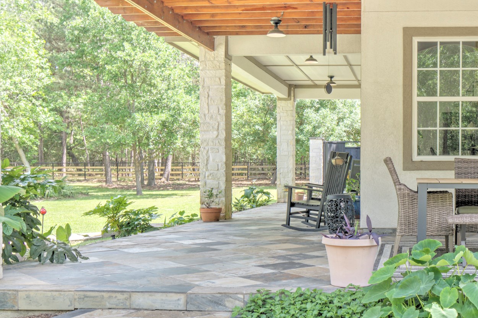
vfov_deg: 25.9
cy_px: 195
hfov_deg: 37.1
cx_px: 372
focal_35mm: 52
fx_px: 690
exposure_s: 1/80
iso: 100
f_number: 8
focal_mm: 20
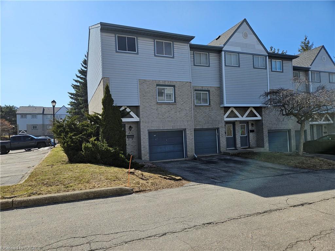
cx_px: 168
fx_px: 223
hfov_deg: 73.9
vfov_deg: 58.9
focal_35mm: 23
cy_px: 126
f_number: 1.8
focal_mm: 5.4
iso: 25
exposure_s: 1/2043
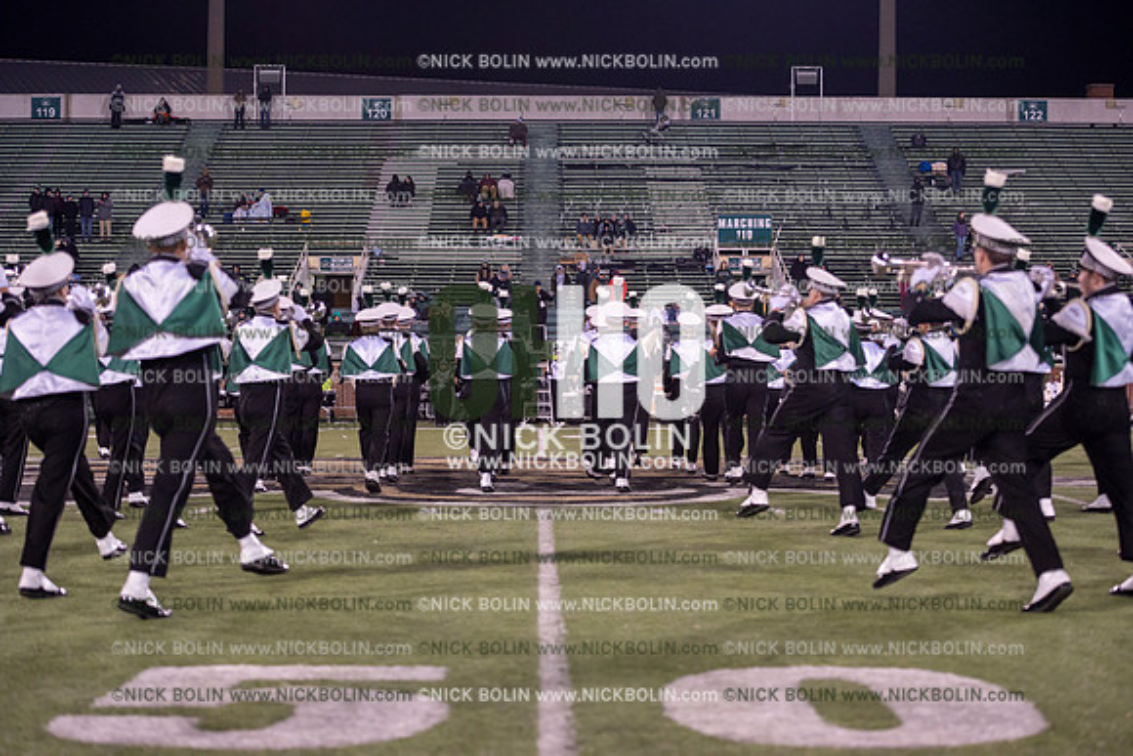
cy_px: 378
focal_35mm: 70
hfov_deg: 28.8
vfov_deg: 19.5
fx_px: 2203
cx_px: 566
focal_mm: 70
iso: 2500
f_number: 2.8
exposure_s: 1/1250
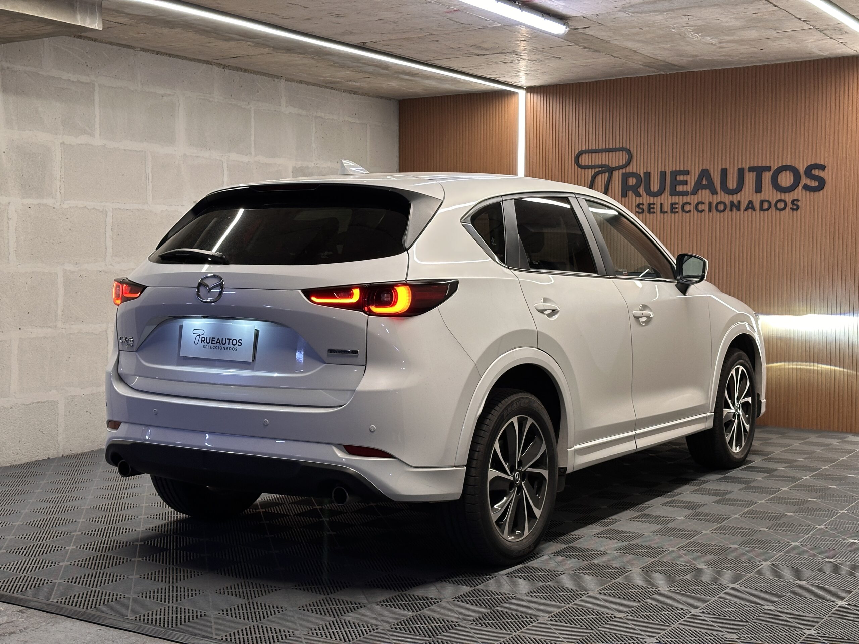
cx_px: 430
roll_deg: -0.3
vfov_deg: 30.3
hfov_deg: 39.7
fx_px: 1191
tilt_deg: -3.4
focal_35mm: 48
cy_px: 322
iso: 125
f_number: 1.78
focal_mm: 6.86
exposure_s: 1/50
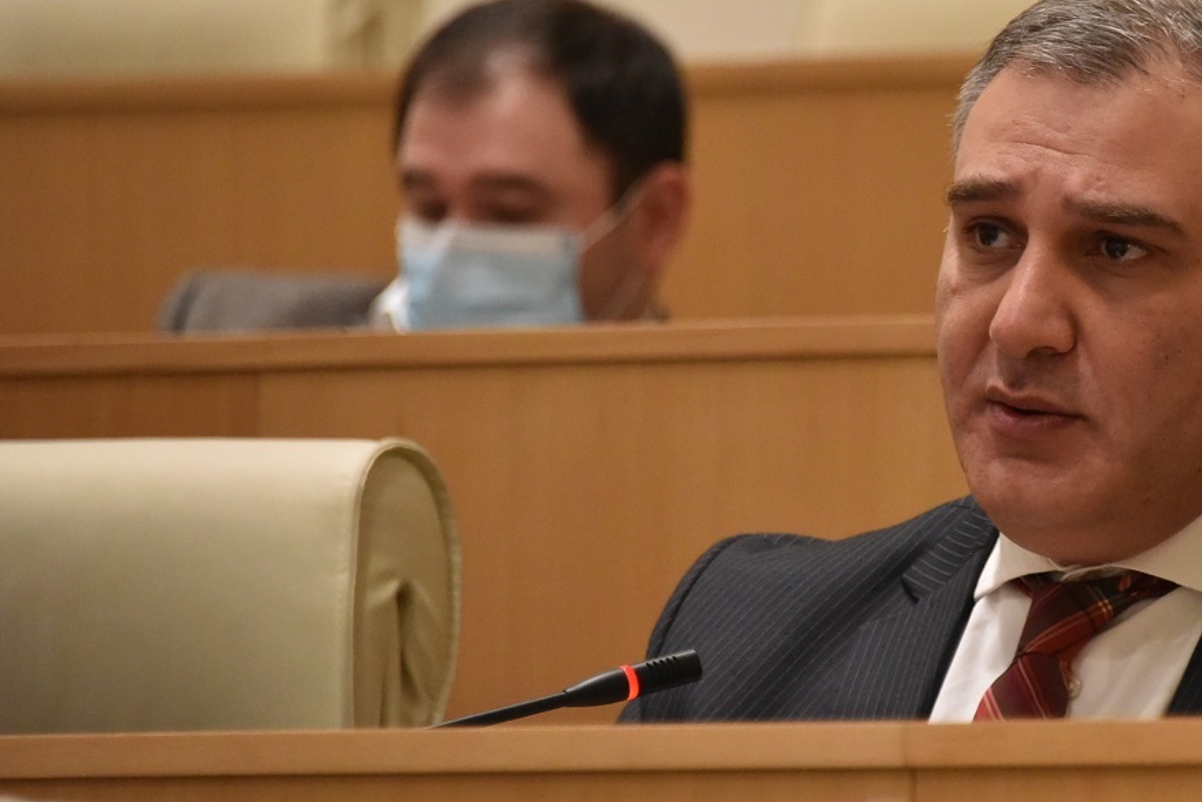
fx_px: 16902
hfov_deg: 4.1
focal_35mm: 506
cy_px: 277
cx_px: 982
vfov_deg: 2.7
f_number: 5.6
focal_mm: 300
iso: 6400
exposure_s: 1/200
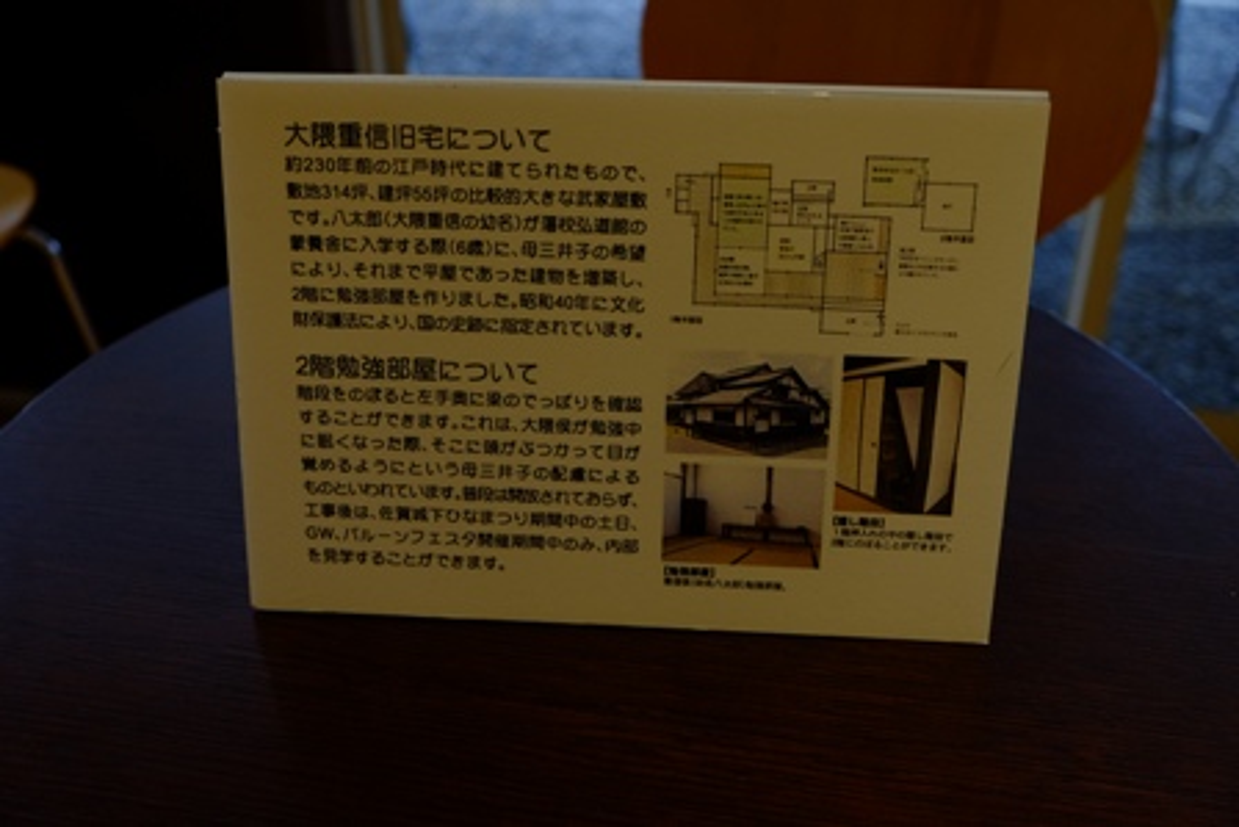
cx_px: 620
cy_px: 414
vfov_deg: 35.1
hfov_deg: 50.7
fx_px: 1308
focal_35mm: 38
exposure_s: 1/110
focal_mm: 25.4
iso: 400
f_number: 3.2
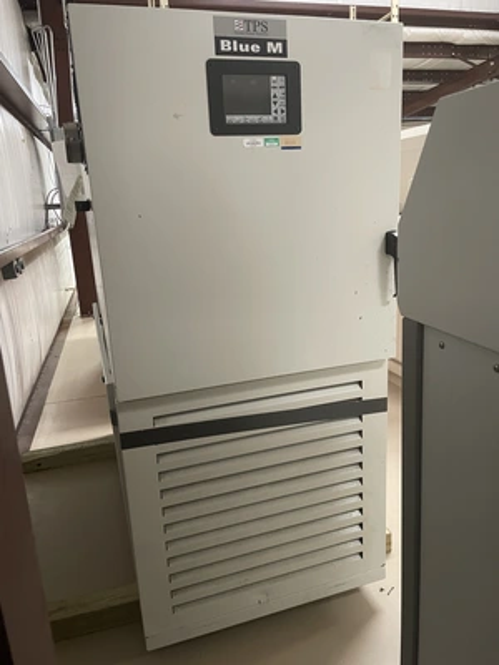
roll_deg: +2.8
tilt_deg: -14.6
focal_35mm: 26
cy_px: 332
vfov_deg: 67.3
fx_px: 500
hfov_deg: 53.1
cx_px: 250
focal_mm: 4.2
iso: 500
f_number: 1.6
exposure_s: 1/40
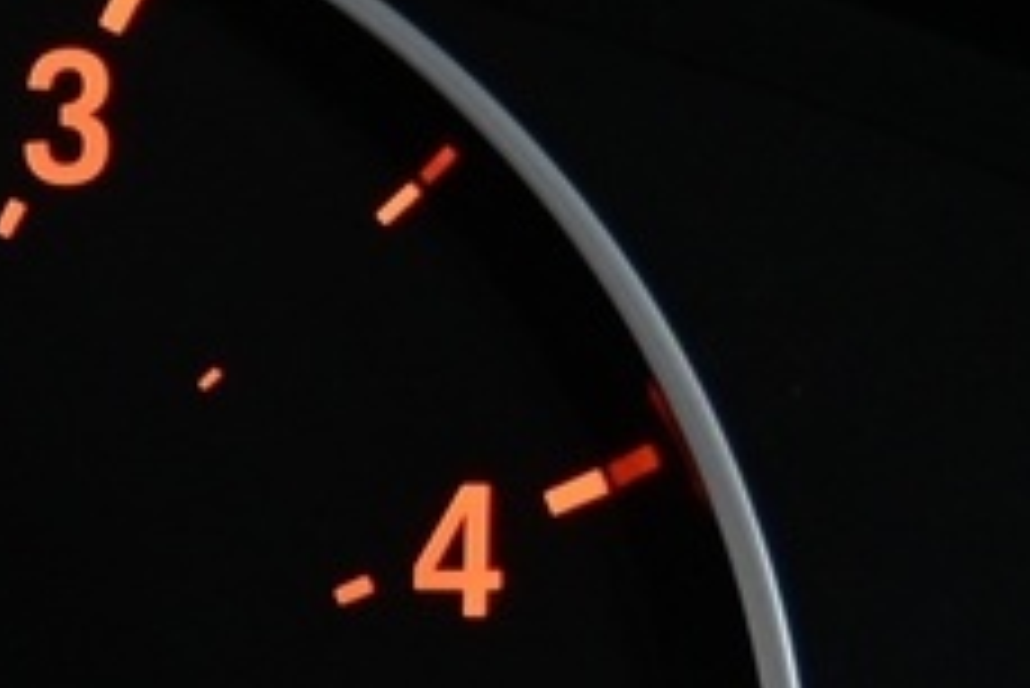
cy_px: 823
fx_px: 7701
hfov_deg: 7.0
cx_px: -1880
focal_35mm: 269
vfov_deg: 5.1
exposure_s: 1/20
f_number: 4
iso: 2000
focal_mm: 38
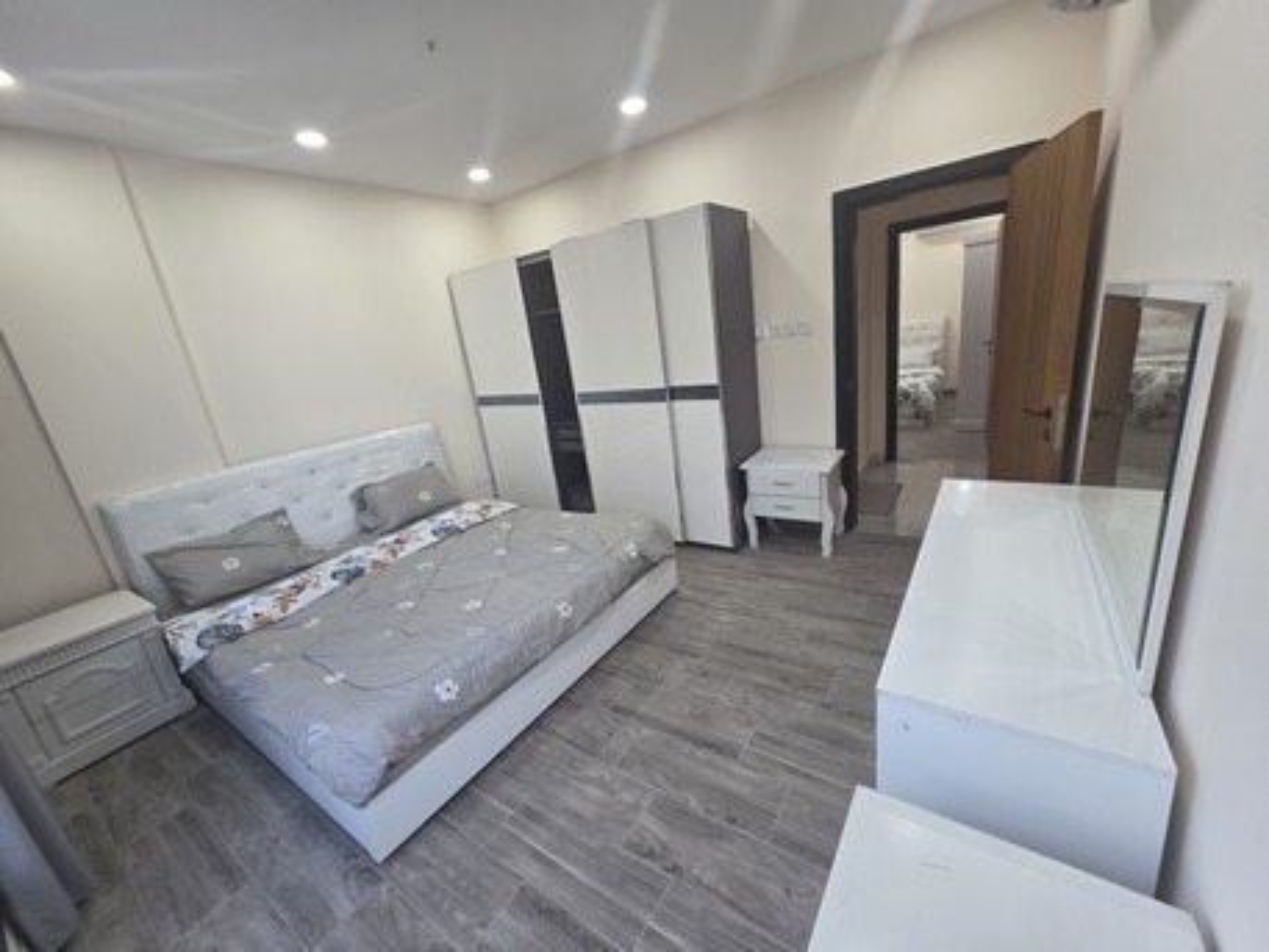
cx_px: 634
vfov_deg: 89.9
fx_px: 477
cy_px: 476
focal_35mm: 13
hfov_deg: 106.2
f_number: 1.9
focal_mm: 2.2
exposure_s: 1/100
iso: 125
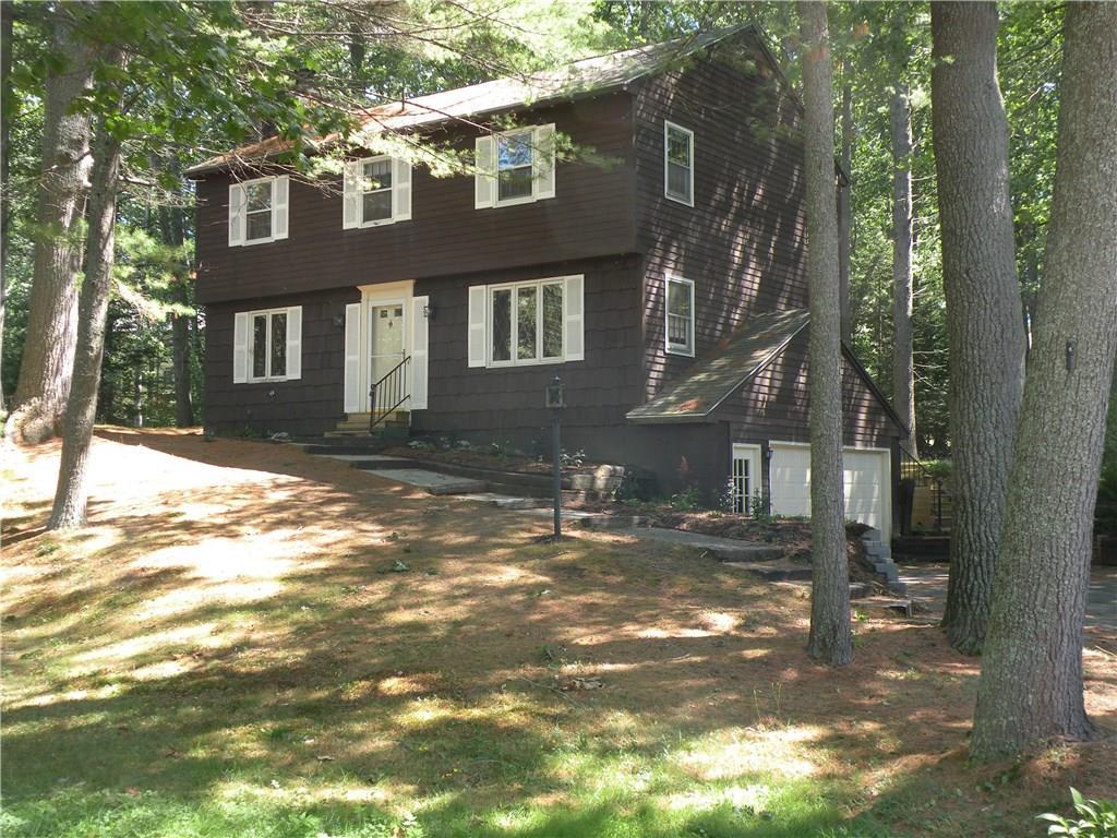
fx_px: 1355
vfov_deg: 34.3
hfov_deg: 44.8
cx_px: 558
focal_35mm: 42
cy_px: 419
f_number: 3.2
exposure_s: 1/65.4
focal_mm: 7.4
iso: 64
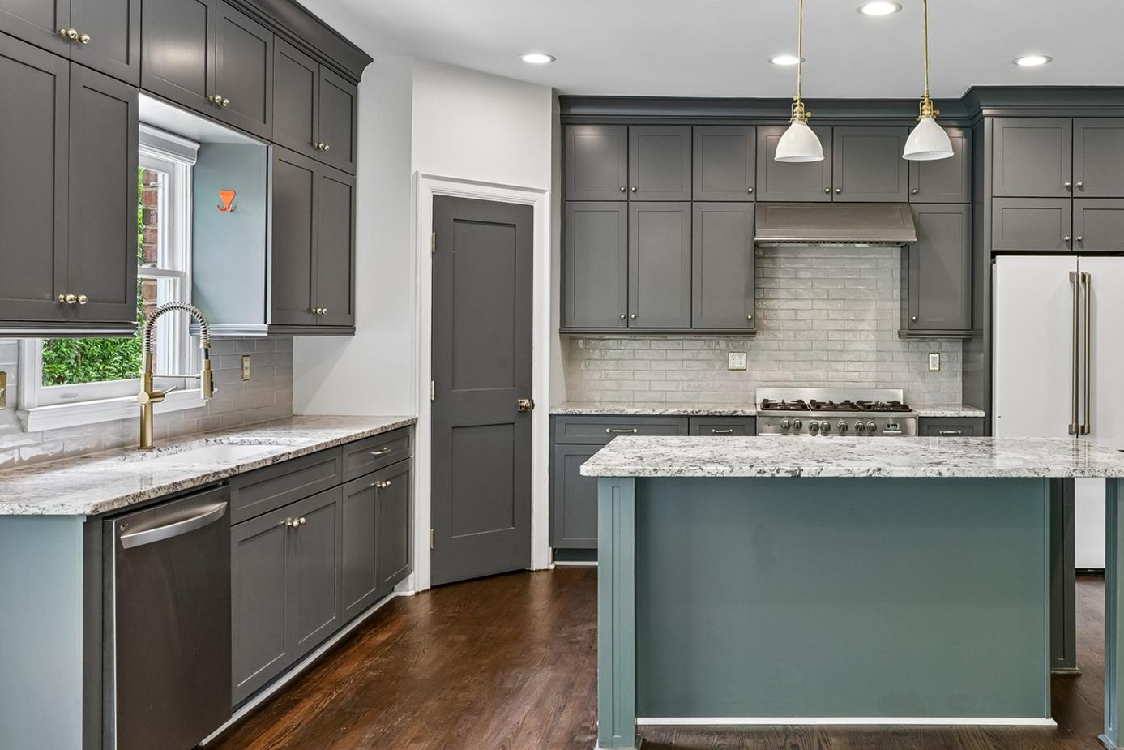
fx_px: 991
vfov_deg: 41.4
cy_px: 338
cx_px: 751
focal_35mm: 32
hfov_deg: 57.8
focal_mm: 21.5
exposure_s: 1/13
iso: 400
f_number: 8
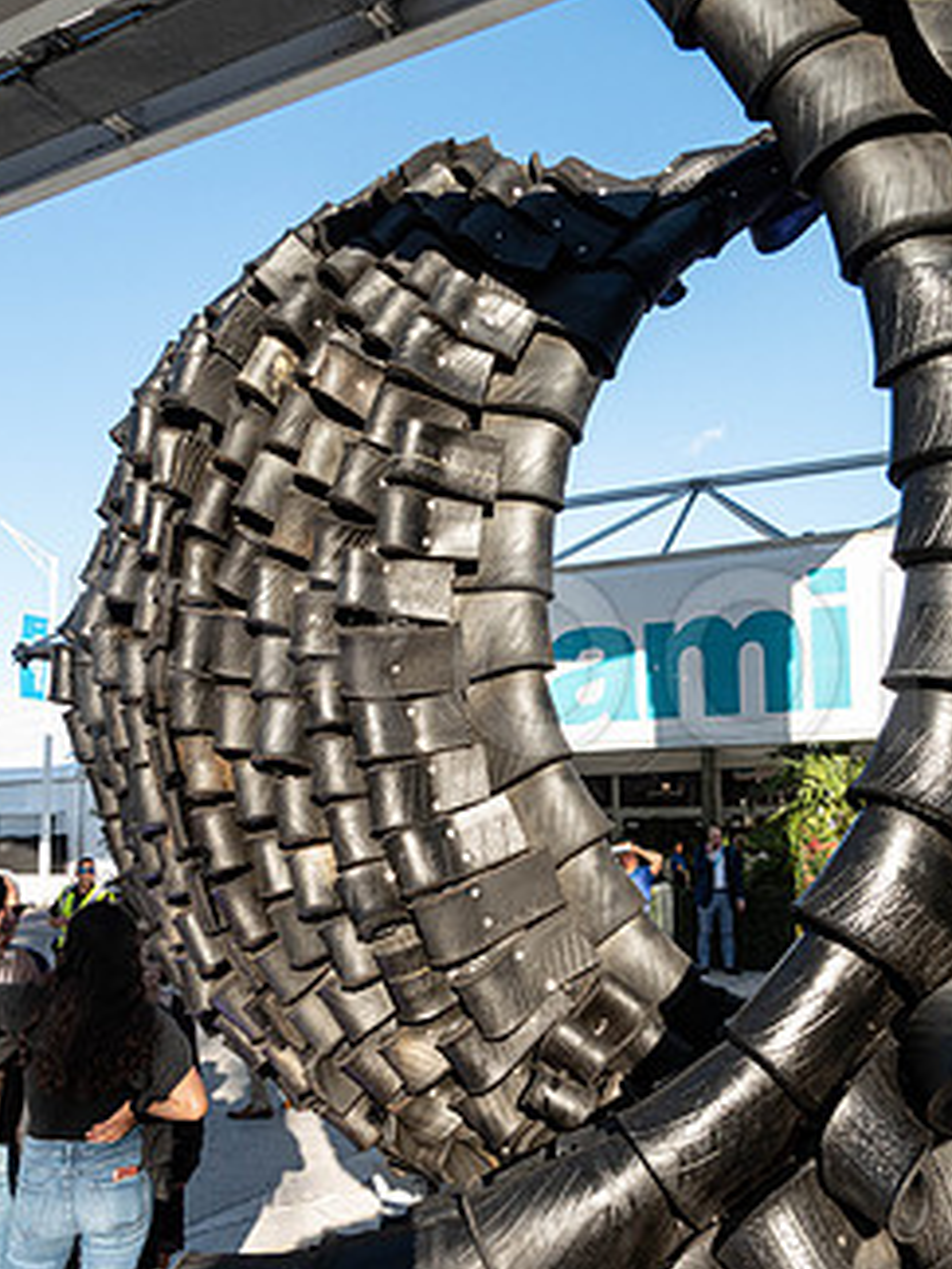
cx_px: 525
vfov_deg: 56.6
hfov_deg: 44.1
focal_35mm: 32
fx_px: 1173
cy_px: 717
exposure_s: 1/100
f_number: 5
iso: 400
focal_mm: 8.8
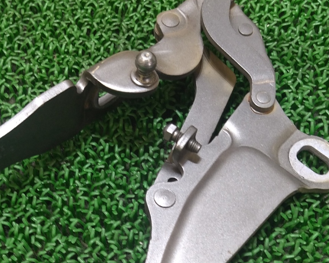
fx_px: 633
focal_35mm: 65
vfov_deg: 22.9
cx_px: 127
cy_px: 234
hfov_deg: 29.1
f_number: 1.79
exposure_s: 1/33
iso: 109
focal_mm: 4.74
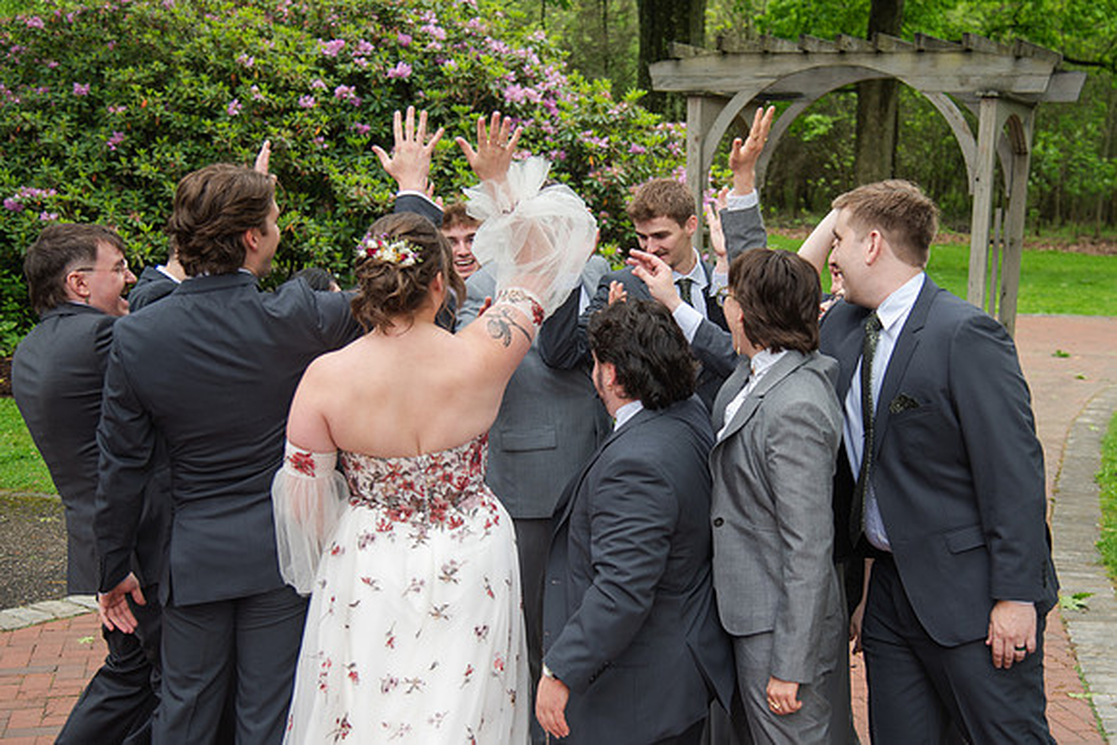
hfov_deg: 36.7
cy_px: 372
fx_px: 1683
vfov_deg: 25.0
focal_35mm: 54
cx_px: 605
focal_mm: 46
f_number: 4
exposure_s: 1/400
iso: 140
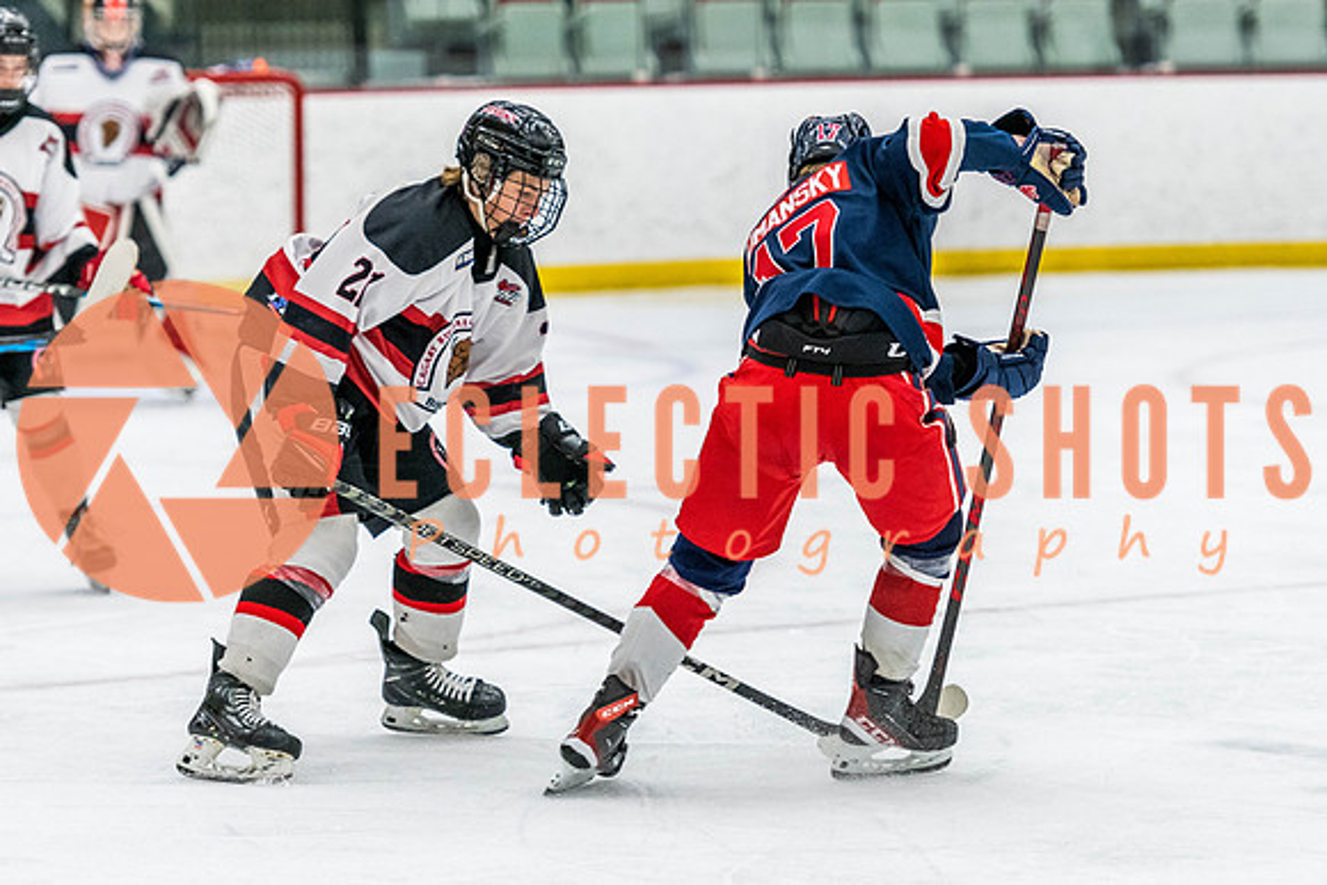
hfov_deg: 11.1
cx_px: 714
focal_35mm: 185
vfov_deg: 7.4
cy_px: 381
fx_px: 6829
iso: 2500
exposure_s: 1/640
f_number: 2.8
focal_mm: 140
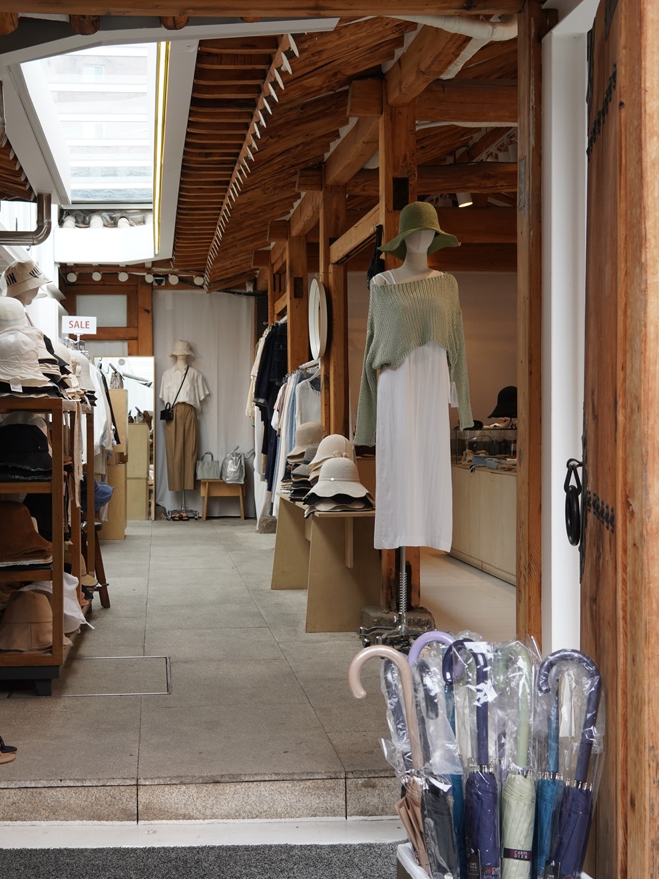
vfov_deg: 37.5
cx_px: 260
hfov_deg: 28.5
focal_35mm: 51
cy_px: 440
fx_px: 1295
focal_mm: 35
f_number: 10
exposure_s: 1/100
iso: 640
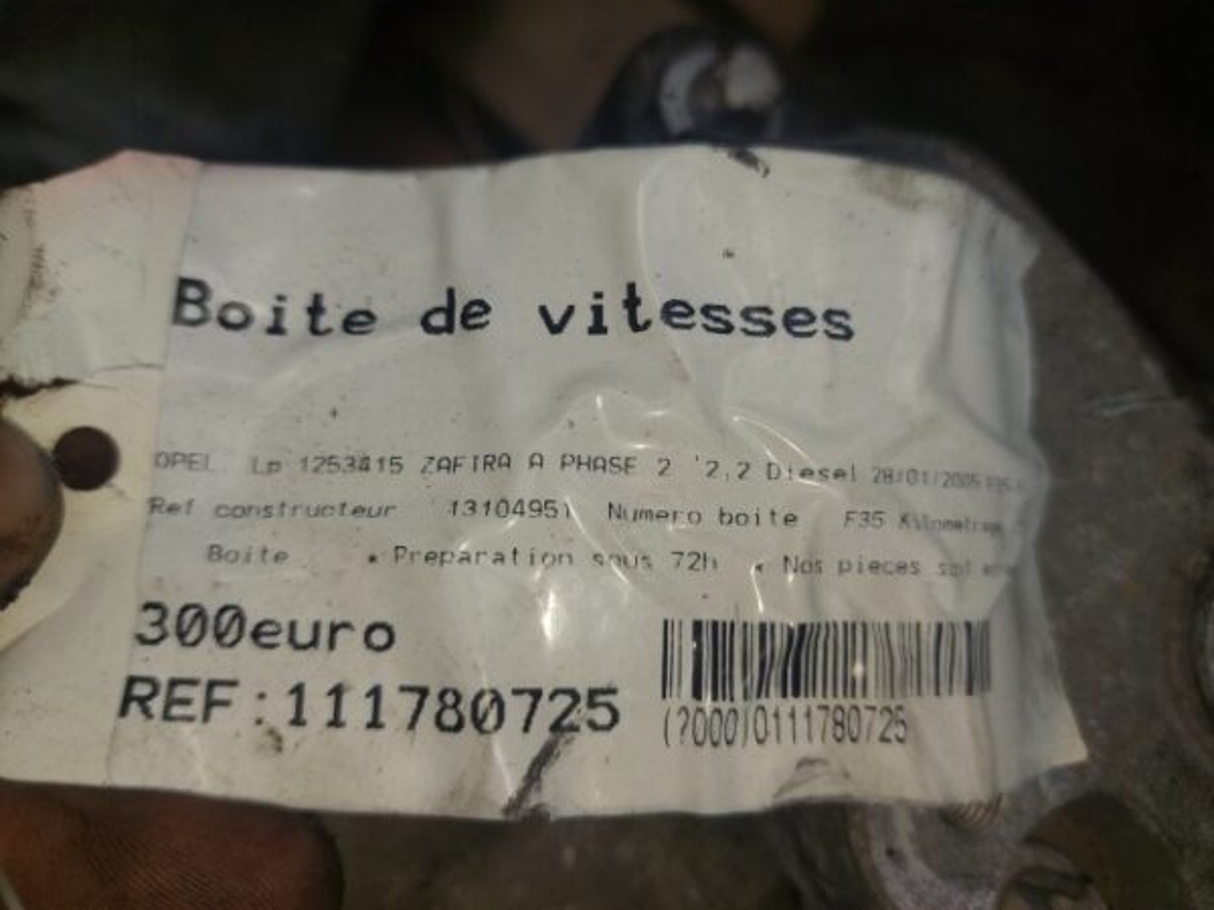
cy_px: 455
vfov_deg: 54.9
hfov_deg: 69.4
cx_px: 607
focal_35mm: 25
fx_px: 877
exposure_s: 1/1787
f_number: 1.8
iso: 40
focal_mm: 5.23
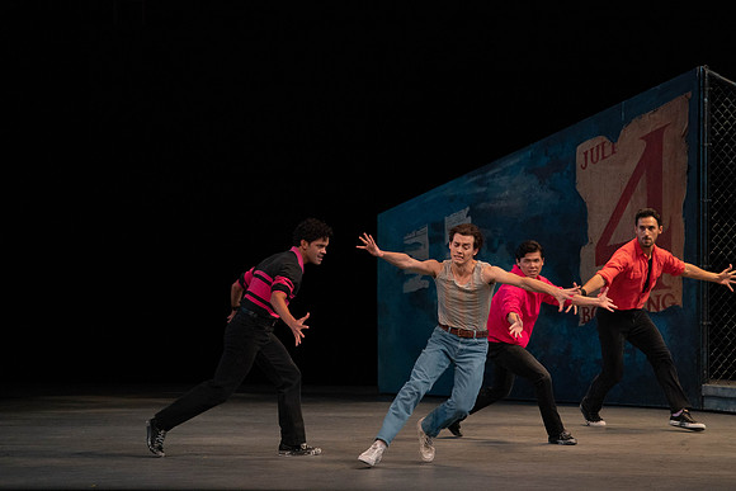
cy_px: 246
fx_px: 3967
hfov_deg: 10.6
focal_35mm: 194
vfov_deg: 7.1
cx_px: 368
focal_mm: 194
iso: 3200
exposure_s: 1/400
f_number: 4.5
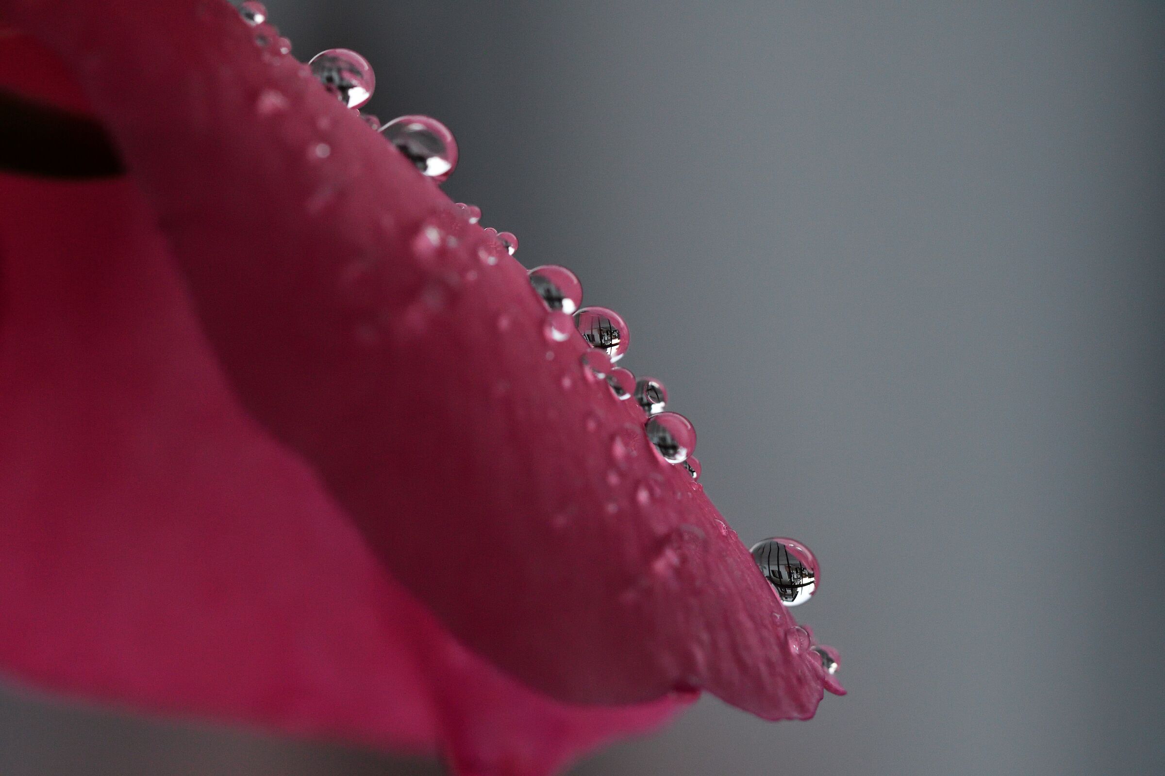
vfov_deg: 10.2
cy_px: 388
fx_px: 4368
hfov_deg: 15.2
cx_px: 582
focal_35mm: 135
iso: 1600
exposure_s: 1/1000
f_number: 7.1
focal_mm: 90
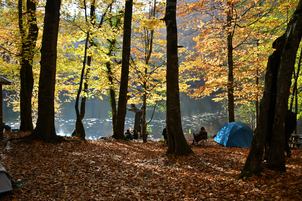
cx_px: 151
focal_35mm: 27
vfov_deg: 47.9
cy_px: 100
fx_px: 226
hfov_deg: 67.4
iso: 200
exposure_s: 1/320
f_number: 3.5
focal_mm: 18
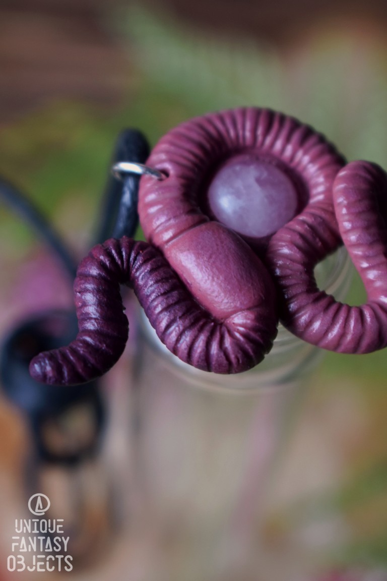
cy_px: 290
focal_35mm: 82
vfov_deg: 24.6
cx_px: 194
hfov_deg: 16.6
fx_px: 1330
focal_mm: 55
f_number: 5.6
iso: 1000
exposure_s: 1/60
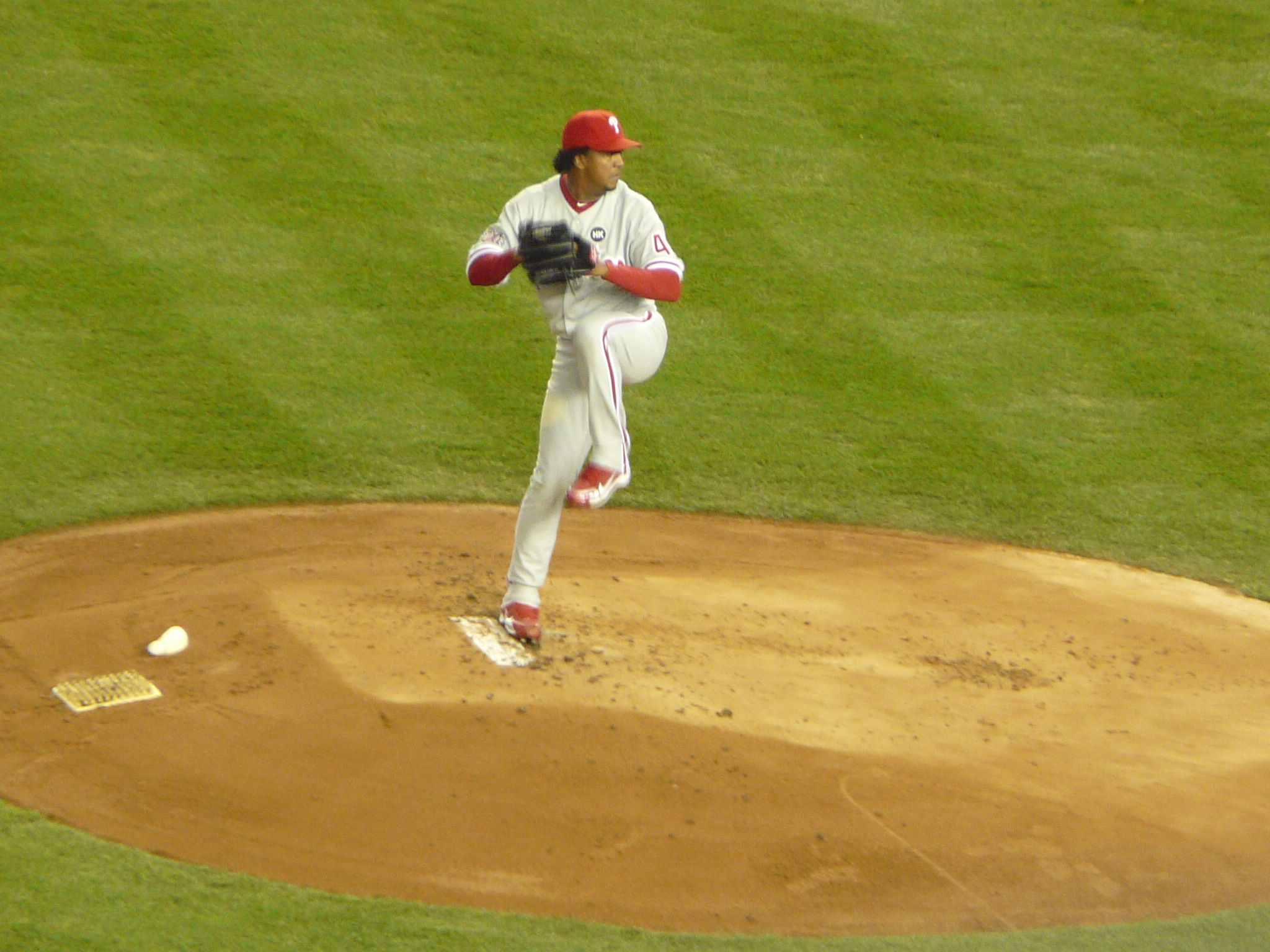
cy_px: 476
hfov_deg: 2.7
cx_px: 635
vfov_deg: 2.0
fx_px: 27369
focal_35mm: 746
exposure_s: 1/50
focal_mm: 76.9
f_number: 4
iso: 200
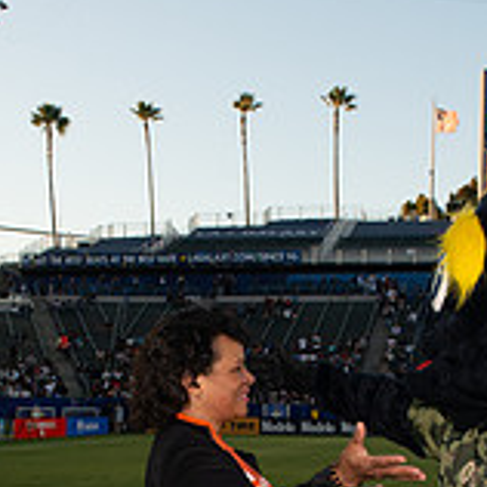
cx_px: 268
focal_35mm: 75
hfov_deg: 23.0
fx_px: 1194
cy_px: 501
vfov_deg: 22.1
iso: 800
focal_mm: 24
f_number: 7.1
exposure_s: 1/640
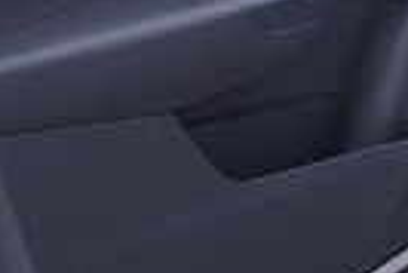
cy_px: -155
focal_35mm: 149
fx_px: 1690
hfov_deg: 13.1
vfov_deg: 9.0
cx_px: 592
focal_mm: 24
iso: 125
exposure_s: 1/50
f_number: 3.2
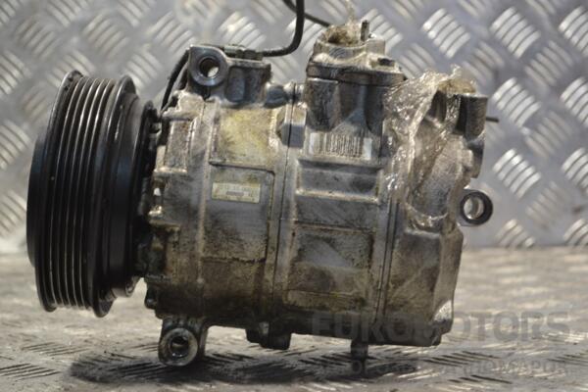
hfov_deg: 24.6
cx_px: 294
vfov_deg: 16.6
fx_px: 1347
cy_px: 196
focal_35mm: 82
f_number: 5.6
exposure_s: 1/40
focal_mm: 55
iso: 400
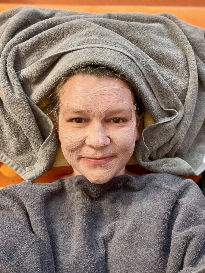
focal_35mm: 30
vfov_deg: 60.0
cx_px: 102
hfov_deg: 46.8
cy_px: 136
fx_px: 237
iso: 320
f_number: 2.2
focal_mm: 2.71
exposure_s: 1/25
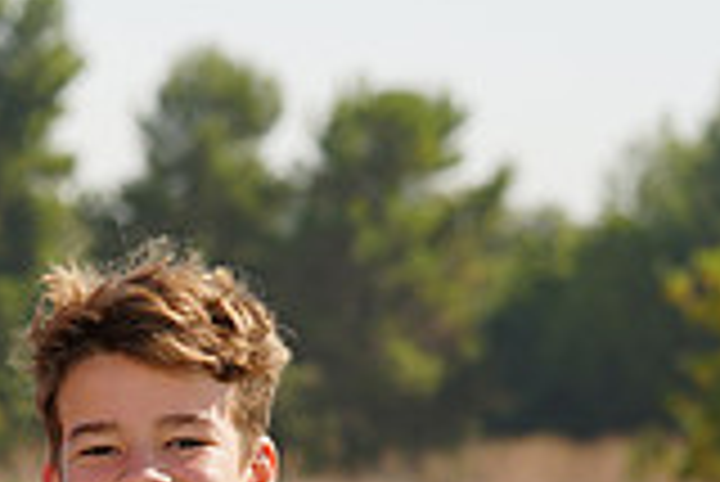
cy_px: 802
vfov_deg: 2.9
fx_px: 9428
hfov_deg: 4.4
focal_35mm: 471
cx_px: -297
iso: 100
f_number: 8
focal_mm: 130
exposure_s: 1/250
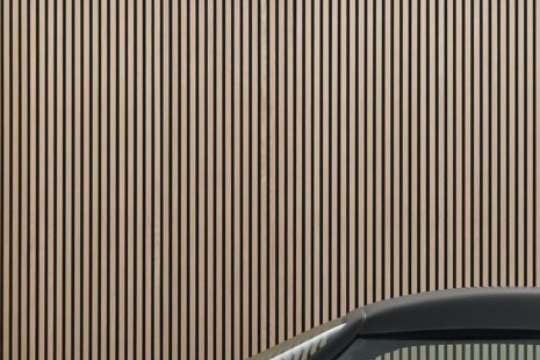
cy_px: 350
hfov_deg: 13.5
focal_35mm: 151
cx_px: 451
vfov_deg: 9.0
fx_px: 2264
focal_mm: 27.5
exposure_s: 1/40
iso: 320
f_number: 4.5
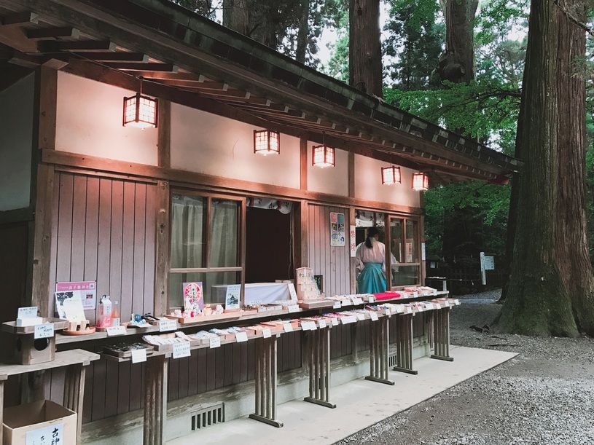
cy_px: 222
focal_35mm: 28
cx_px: 297
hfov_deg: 63.5
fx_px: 480
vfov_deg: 49.7
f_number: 1.8
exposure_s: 1/20
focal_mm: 3.99
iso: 40
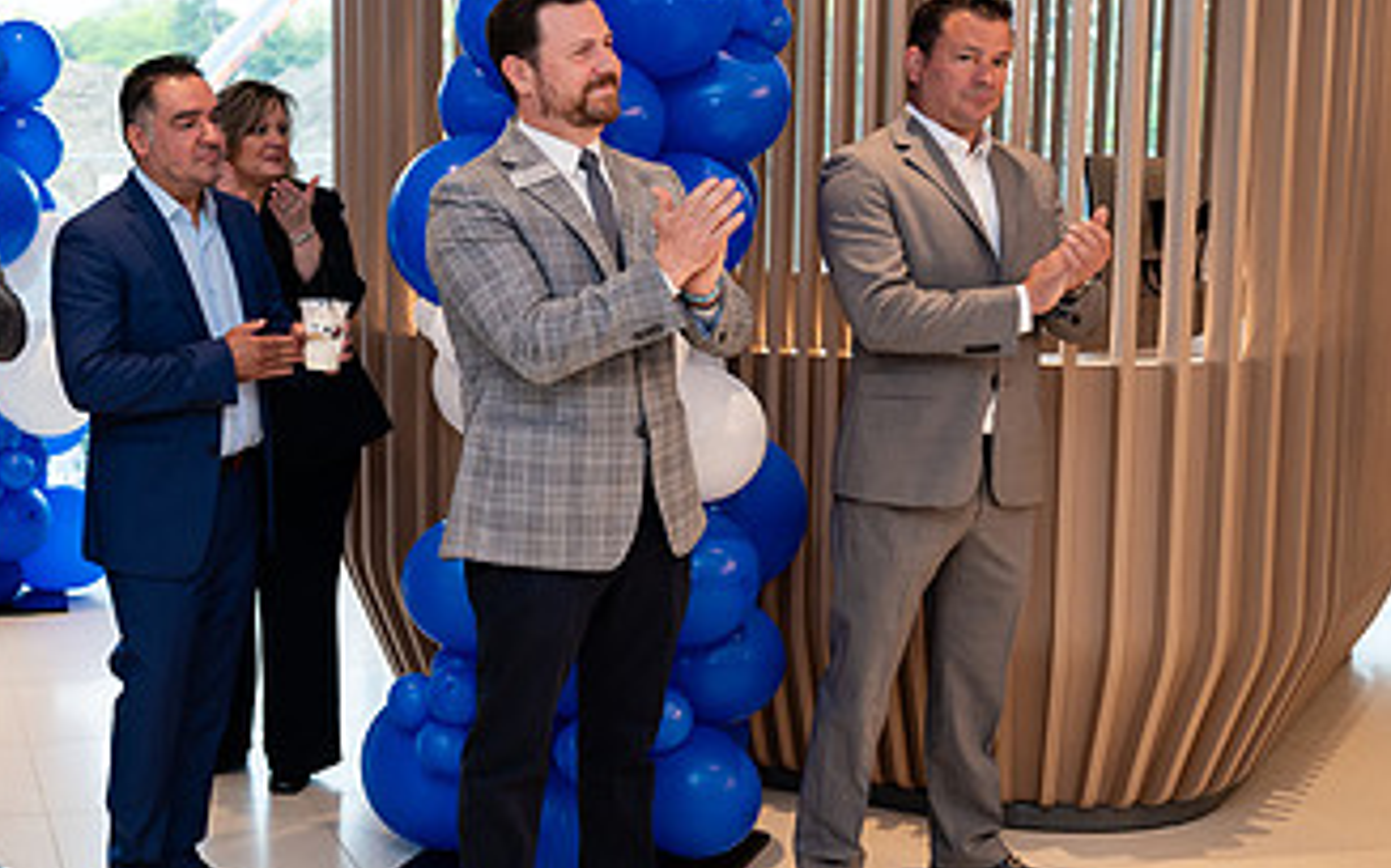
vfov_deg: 22.7
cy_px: 423
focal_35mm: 57
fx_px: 2160
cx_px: 202
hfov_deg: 34.2
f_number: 3.5
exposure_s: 1/200
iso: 500
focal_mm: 30.5
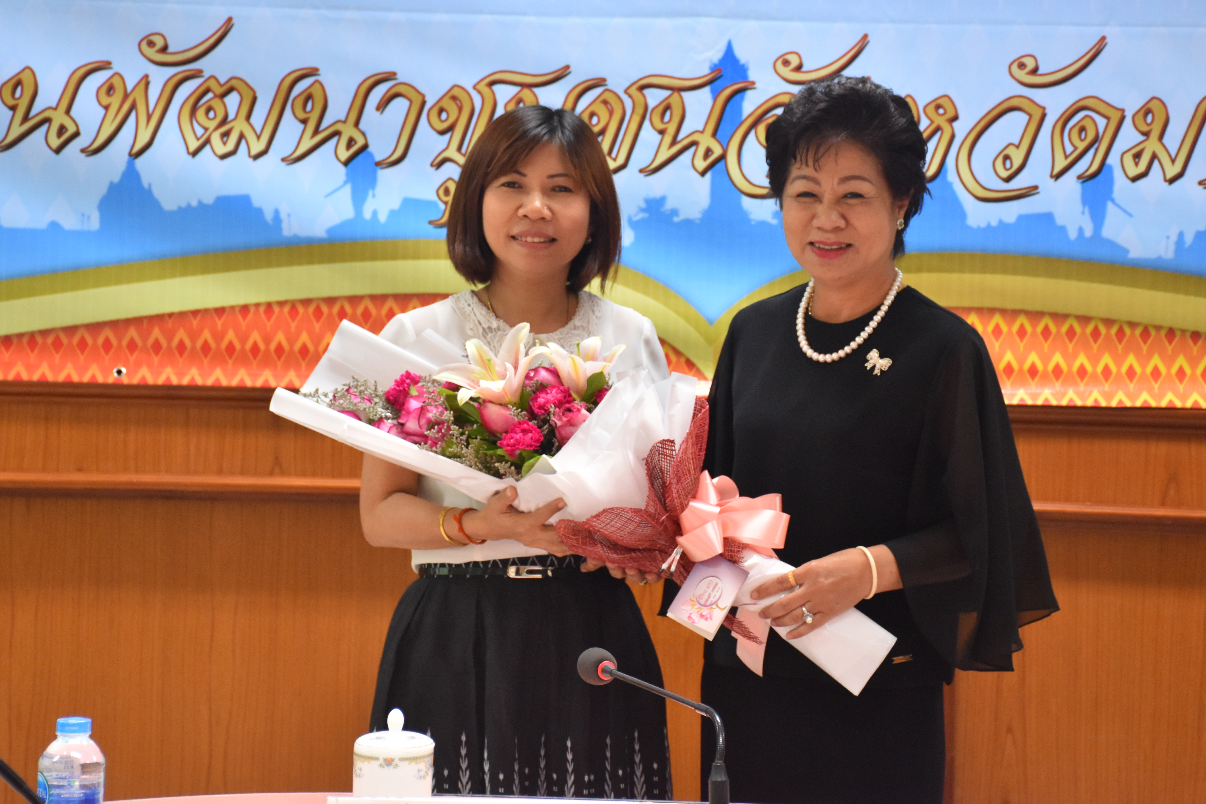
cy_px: 348
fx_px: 3350
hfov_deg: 20.4
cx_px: 650
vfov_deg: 13.7
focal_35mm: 100
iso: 1250
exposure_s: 1/60
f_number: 4.8
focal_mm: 56
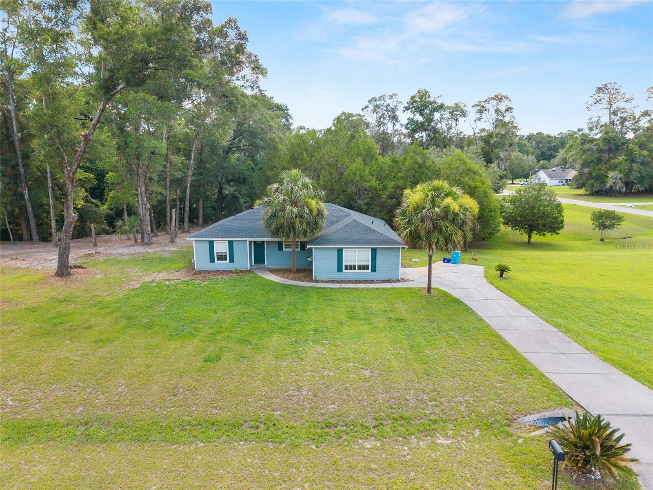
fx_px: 453
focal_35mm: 24
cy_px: 245
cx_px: 326
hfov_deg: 71.6
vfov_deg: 56.8
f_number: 1.8
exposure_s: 1/1000
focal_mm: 8.67
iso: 100
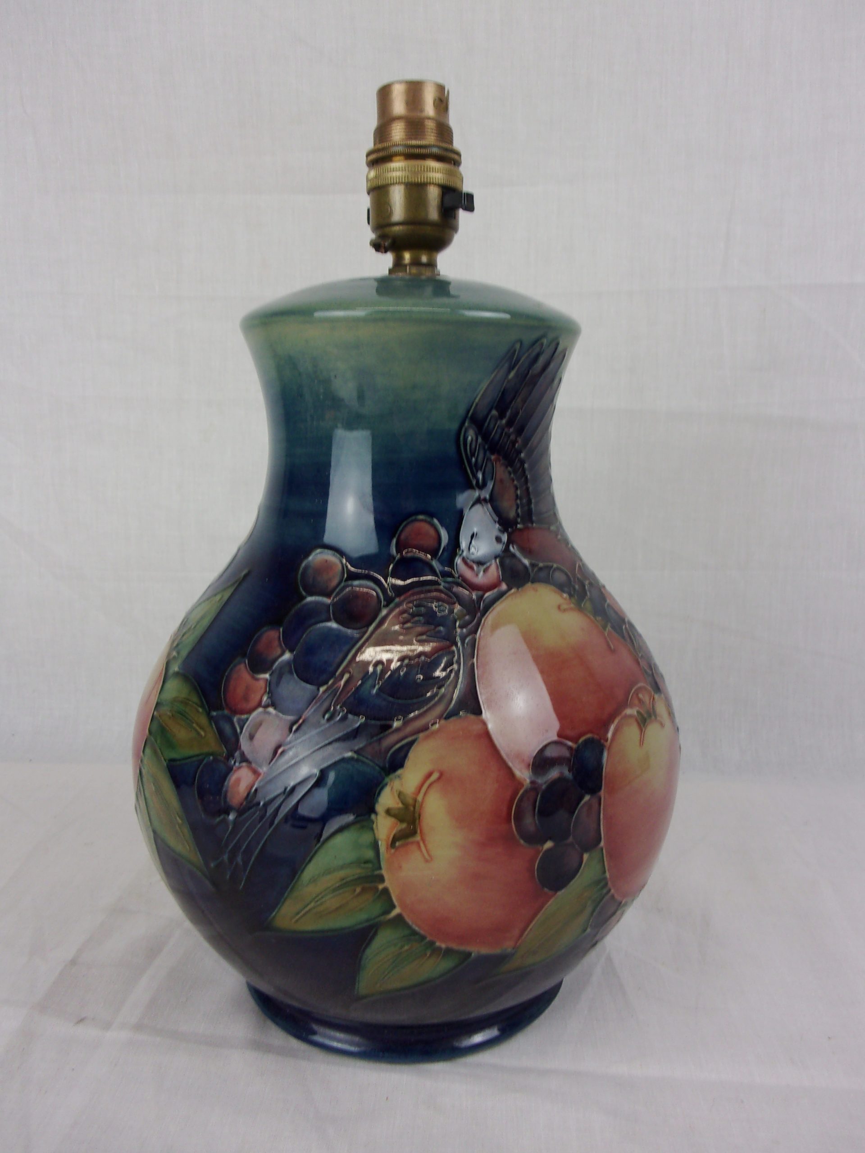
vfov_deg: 63.4
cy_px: 576
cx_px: 432
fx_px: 933
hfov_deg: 49.7
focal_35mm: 28
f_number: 3.9
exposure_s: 1/40
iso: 80
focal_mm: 5.1
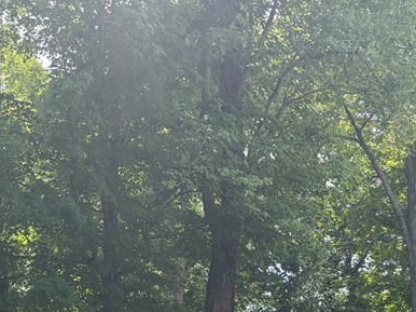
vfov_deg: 20.0
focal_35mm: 69
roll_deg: -0.2
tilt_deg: +3.0
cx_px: 183
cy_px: 369
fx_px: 829
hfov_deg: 28.2
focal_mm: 5.96
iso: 50
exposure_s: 1/486
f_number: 1.6
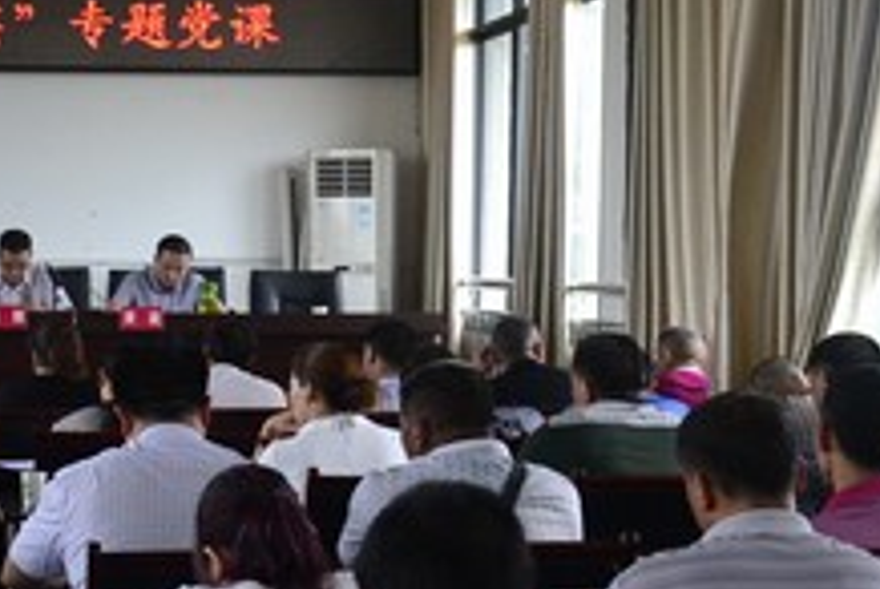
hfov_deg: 25.9
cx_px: -89
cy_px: 393
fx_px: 1766
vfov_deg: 18.9
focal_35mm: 72
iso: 1600
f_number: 3.8
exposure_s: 1/250
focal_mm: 21
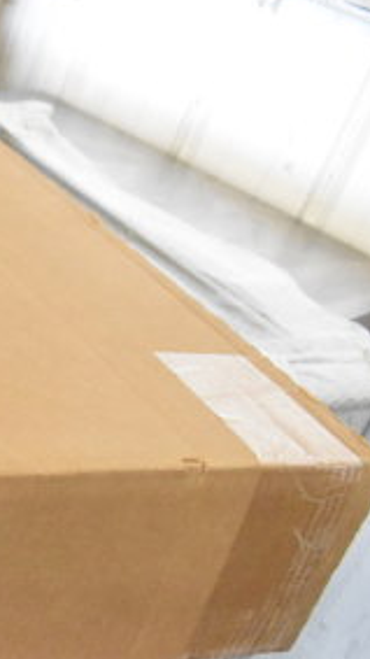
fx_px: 1065
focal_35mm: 61
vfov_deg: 34.4
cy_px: 332
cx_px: -323
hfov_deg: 16.2
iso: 6400
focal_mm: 18
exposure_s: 1/160
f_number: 6.3
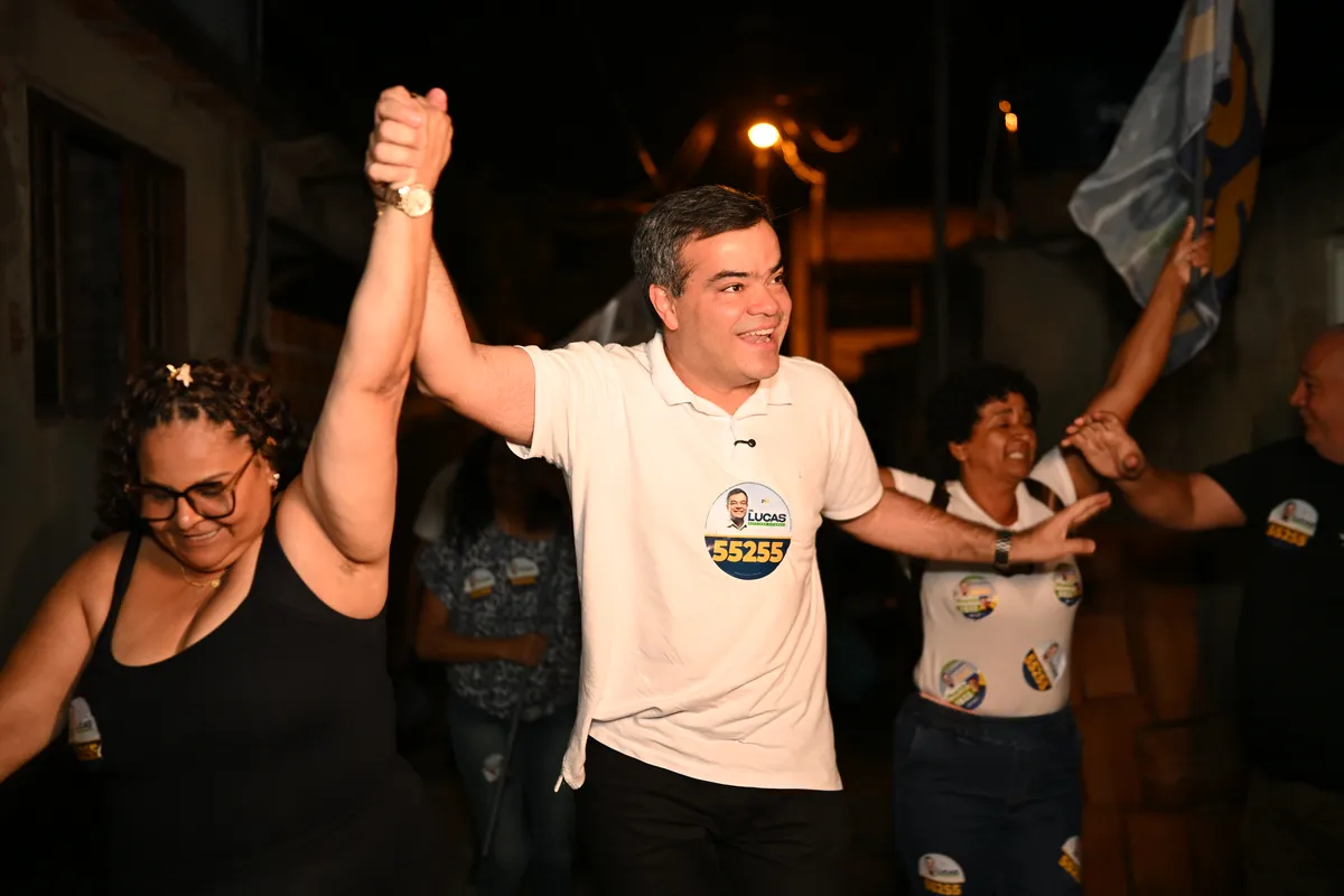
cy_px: 448
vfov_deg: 37.9
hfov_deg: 54.4
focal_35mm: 35
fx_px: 1307
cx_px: 672
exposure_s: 1/200
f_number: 1.4
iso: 640
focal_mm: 35
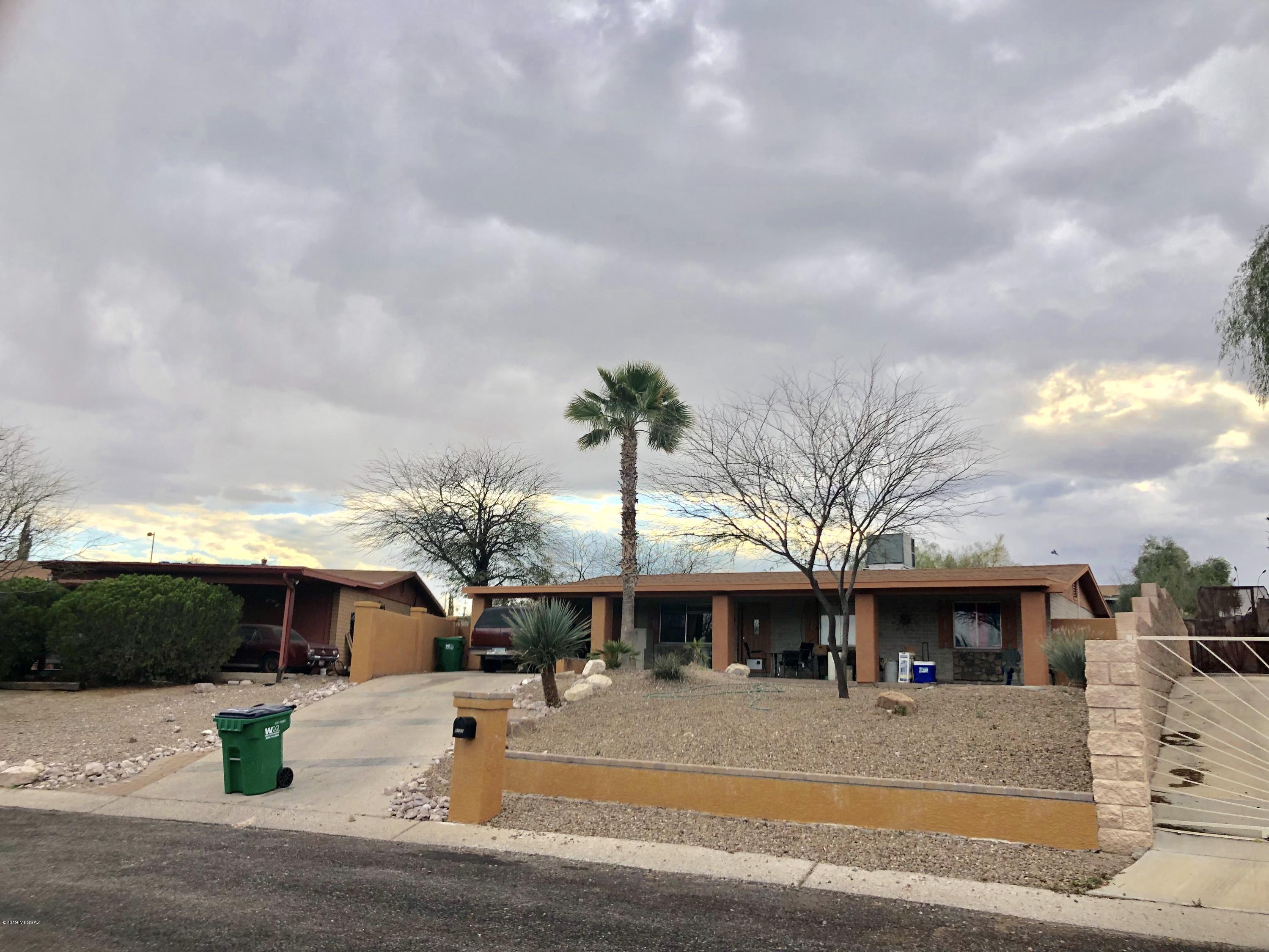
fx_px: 1026
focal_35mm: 28
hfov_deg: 63.4
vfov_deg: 49.7
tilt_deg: +11.5
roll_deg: -2.9
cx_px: 634
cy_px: 476
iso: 20
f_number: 1.8
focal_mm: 3.99
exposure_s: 1/813
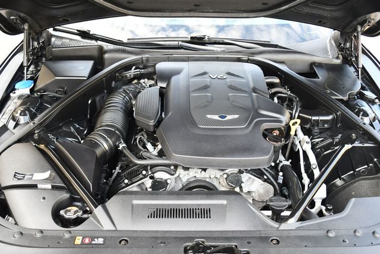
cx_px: 190
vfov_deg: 33.5
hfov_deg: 48.4
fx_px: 423
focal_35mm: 40
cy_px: 127
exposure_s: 1/200
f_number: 3.8
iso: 800
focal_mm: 20
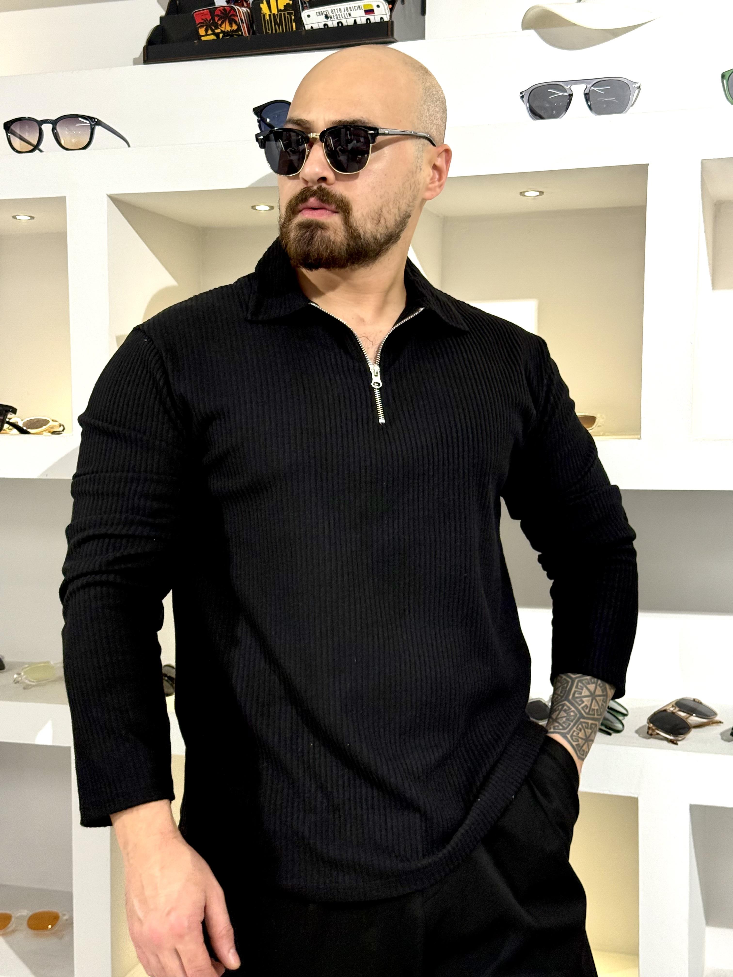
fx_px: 1355
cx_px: 366
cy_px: 488
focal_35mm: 48
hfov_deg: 30.3
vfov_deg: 39.7
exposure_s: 1/100
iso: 125
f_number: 1.78
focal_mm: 6.76
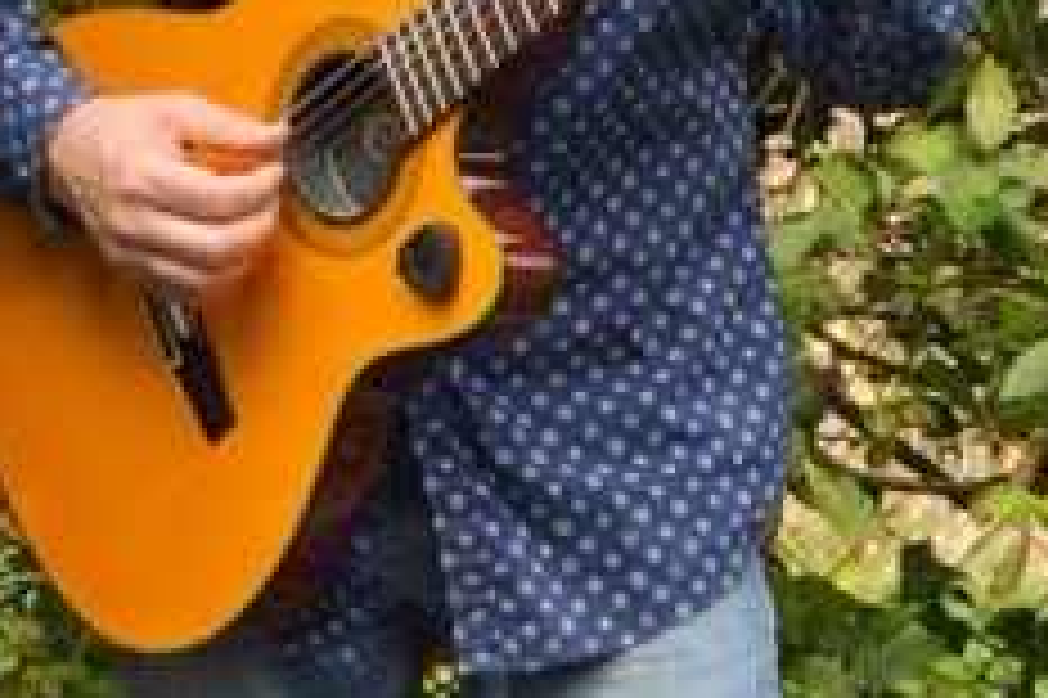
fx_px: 7767
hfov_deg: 7.7
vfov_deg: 5.1
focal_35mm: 267
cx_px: 0
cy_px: -563
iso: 400
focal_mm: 46
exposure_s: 1/250
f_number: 6.3
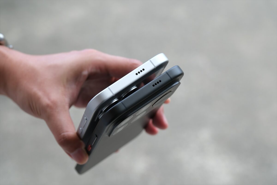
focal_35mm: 83
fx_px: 639
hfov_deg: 24.5
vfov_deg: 16.5
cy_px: 92
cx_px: 138
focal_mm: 55
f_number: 5
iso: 160
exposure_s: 1/160
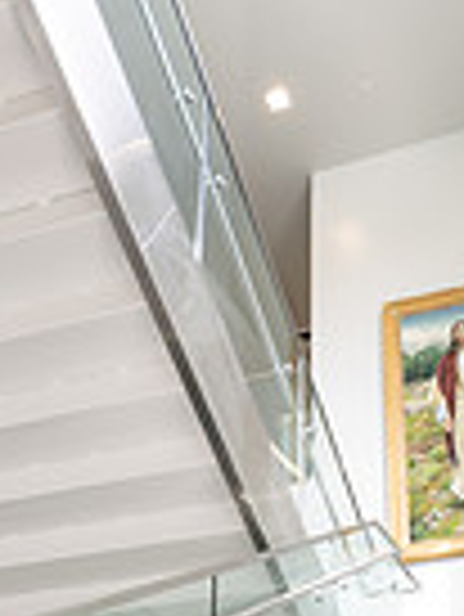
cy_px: 542
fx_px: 1017
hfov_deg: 25.5
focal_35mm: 57
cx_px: 315
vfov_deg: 32.3
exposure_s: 1/15
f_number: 7.1
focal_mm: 14
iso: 100
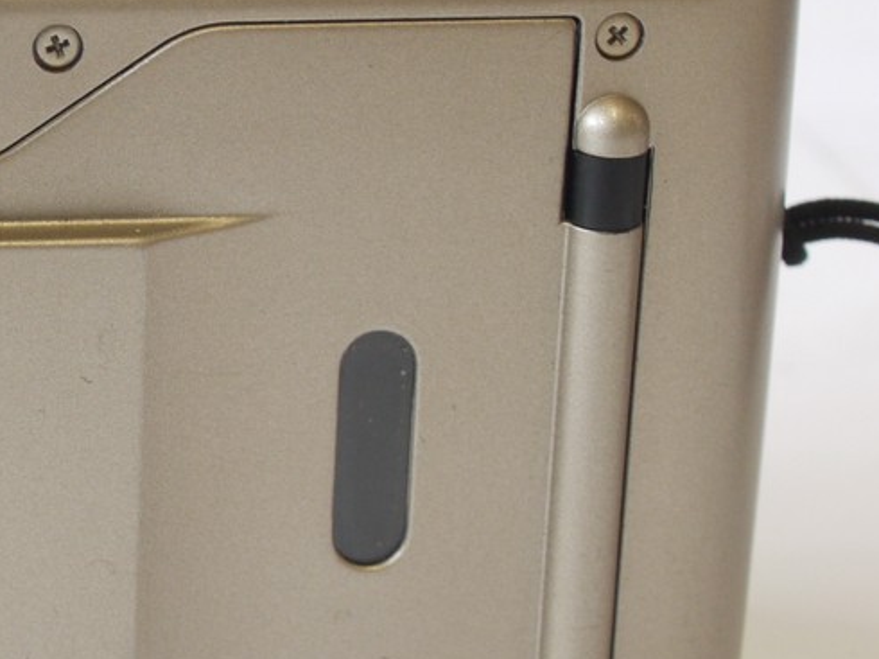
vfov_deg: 10.1
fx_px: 3731
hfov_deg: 13.1
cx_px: -174
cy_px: 311
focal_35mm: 147
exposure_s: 1/10
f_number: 7.1
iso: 400
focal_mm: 30
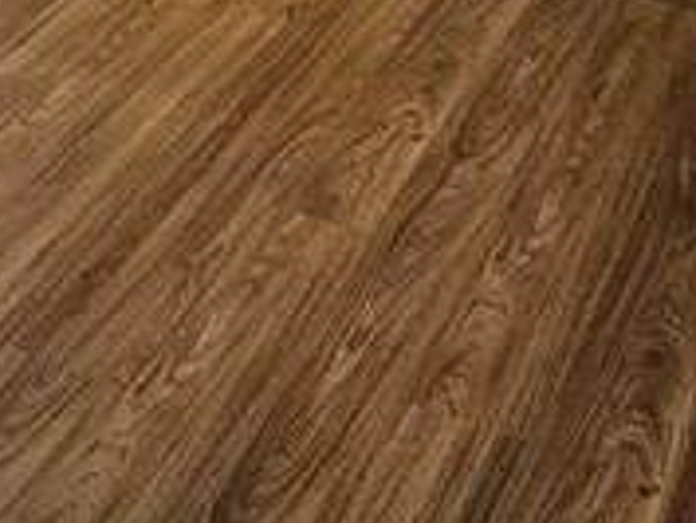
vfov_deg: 15.0
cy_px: -598
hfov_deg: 25.9
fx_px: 1509
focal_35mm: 75
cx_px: 283
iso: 100
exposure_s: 1/60
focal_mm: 2.2
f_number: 2.2
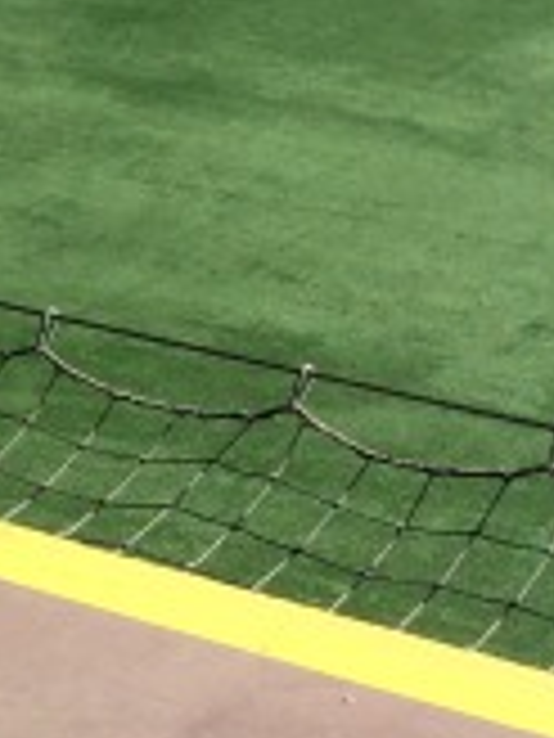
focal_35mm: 151
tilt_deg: -19.4
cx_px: -833
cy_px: 317
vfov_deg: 13.1
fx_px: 3222
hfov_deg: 8.8
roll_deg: +2.7
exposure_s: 1/1953
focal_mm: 4.15
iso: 32
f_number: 2.2
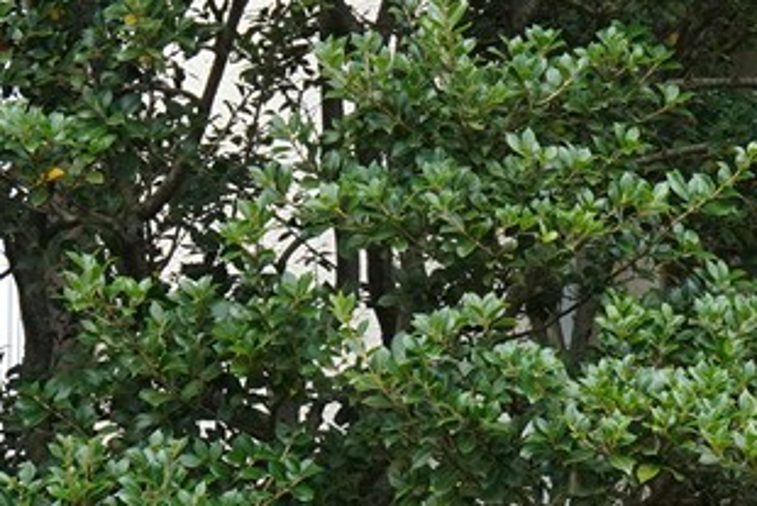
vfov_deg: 6.0
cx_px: 896
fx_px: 4754
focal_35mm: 226
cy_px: 863
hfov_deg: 9.0
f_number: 13
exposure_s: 1/100
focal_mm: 35
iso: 400
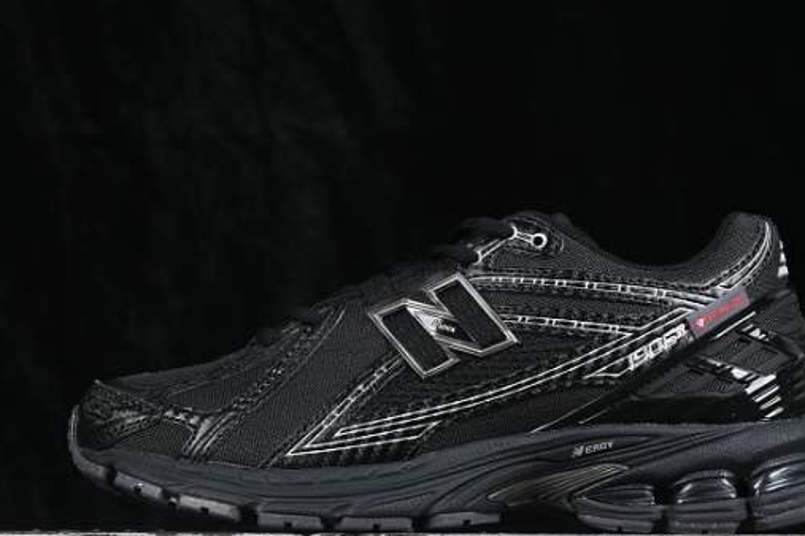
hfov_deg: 18.9
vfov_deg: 12.7
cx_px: 456
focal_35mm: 108
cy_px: 295
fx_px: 2415
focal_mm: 50
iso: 160
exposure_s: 1/60
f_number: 6.3
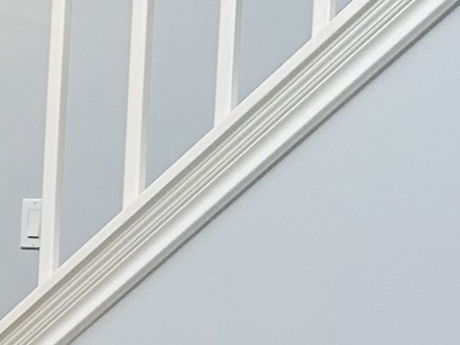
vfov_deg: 9.5
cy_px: 330
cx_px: -634
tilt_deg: -3.9
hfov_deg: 10.9
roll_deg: -0.4
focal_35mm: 155
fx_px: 2060
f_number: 1.5
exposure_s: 1/60
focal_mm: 5.7
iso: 125
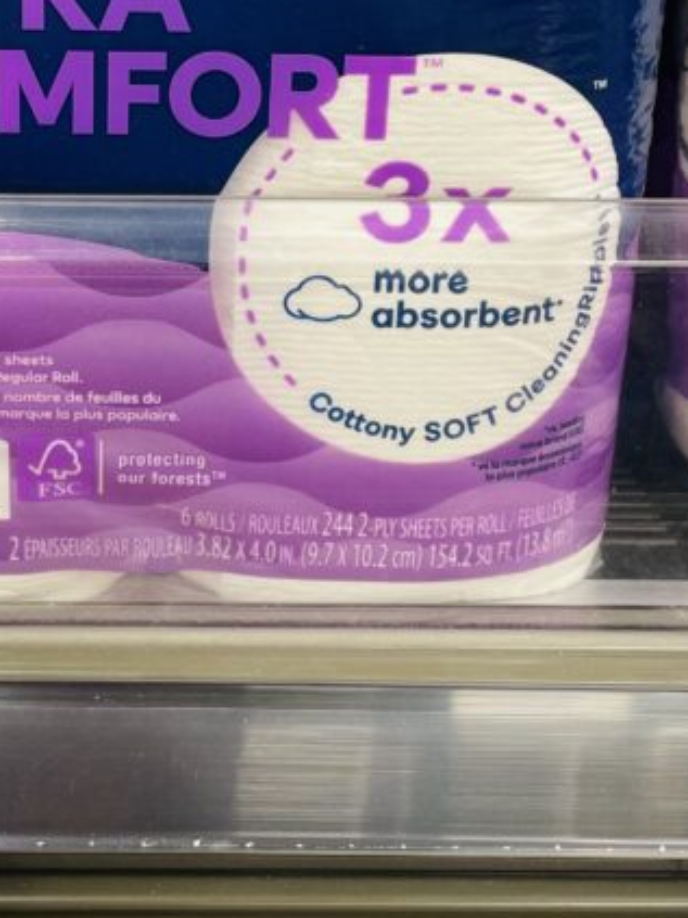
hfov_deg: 22.9
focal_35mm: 63
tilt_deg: -12.0
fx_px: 1670
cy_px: 189
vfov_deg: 30.0
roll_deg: -0.7
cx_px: 128
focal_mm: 4.2
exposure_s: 1/60
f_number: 1.6
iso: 80
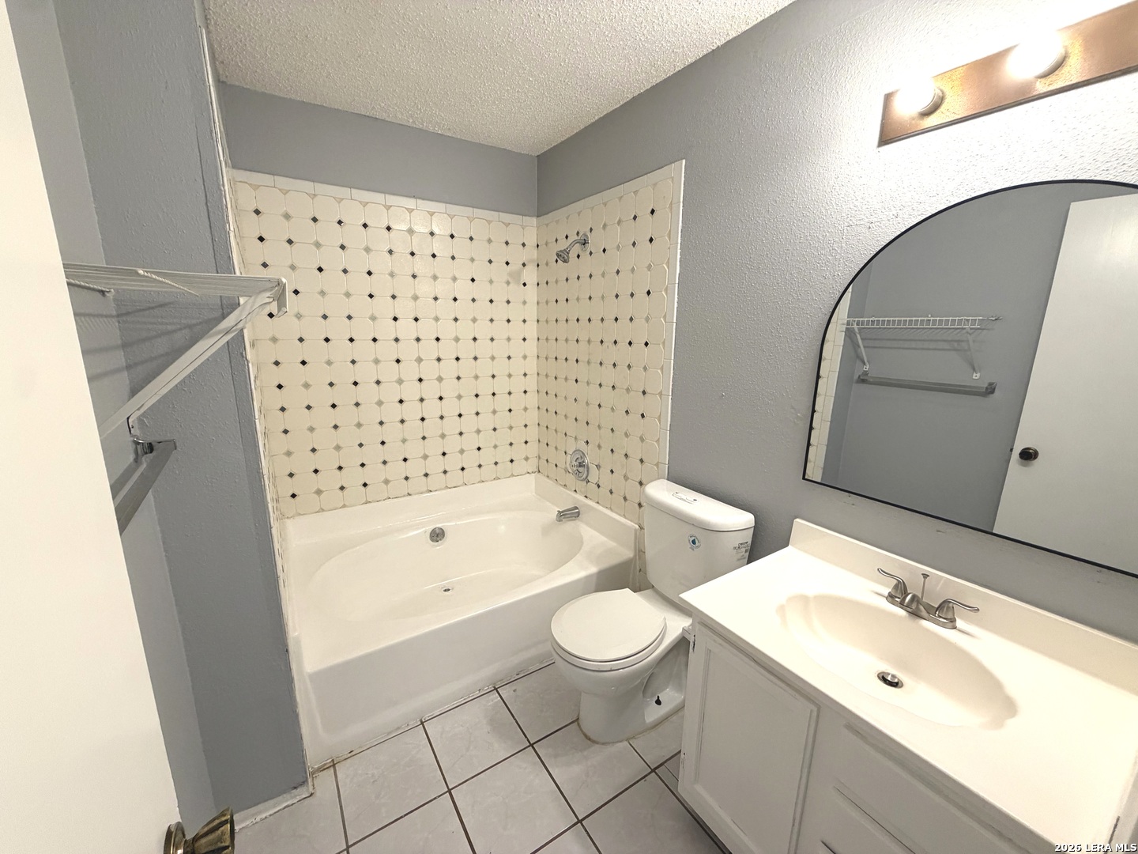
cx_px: 569
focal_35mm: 14
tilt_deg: -15.2
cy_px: 427
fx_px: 460
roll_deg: -0.9
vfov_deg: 85.7
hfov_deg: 102.1
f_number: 2.2
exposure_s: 1/120
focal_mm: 2.22
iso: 250
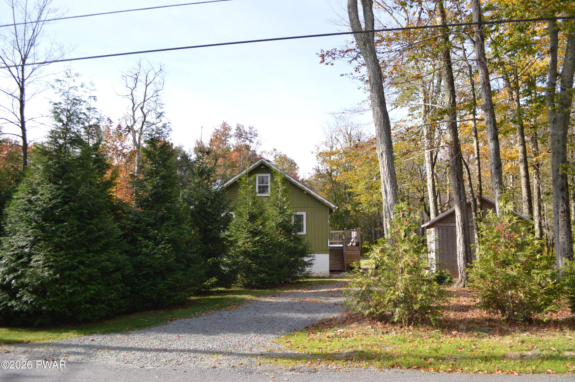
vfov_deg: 47.8
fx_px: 431
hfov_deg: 67.4
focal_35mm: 27
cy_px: 191
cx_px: 288
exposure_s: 1/200
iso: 100
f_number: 5
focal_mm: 18
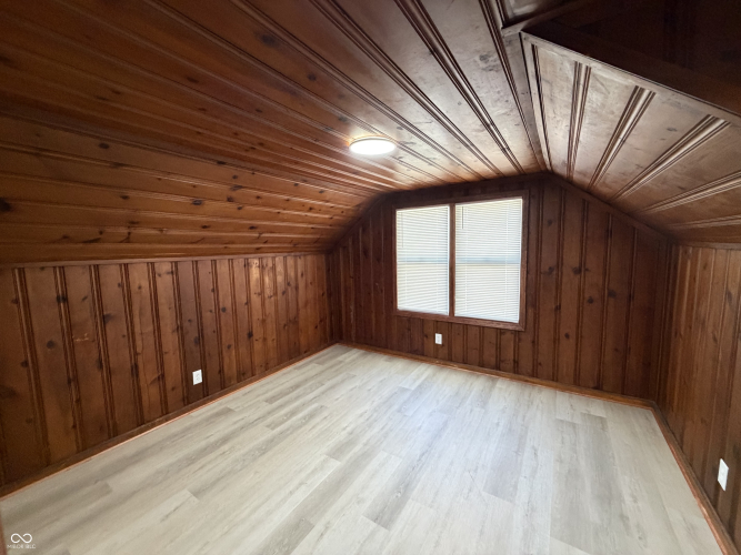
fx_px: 300
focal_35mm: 14
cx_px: 370
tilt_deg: -6.4
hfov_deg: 102.1
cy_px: 278
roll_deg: +2.1
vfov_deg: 85.7
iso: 500
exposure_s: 1/60
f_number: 2.2
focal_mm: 2.22
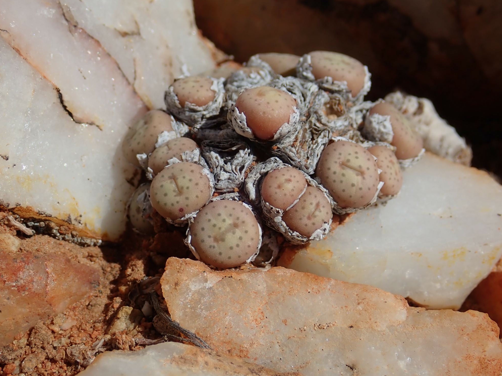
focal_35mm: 75
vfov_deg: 19.6
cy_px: 189
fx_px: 1088
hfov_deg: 26.0
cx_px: 249
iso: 100
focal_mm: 13.47
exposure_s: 1/1000
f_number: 5.6
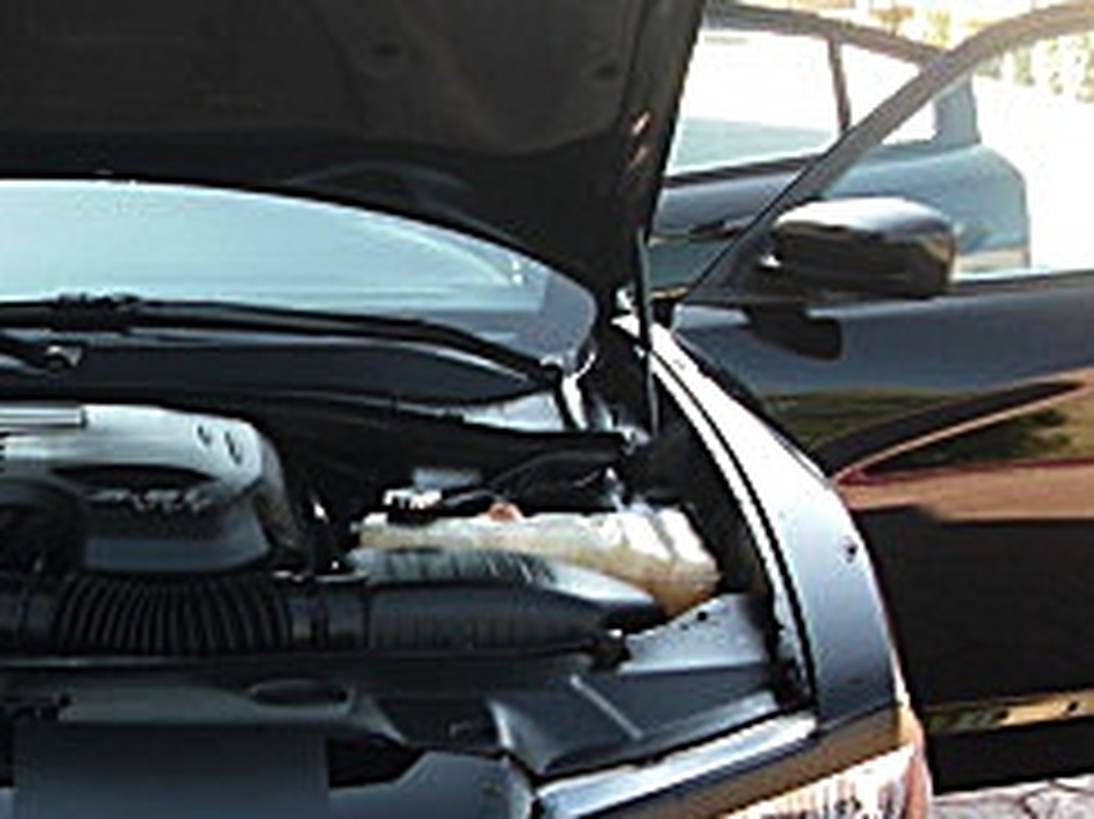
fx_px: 3001
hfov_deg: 20.1
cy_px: 576
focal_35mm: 95
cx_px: 41
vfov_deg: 15.5
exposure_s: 1/60
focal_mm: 6.3
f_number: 2.8
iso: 50
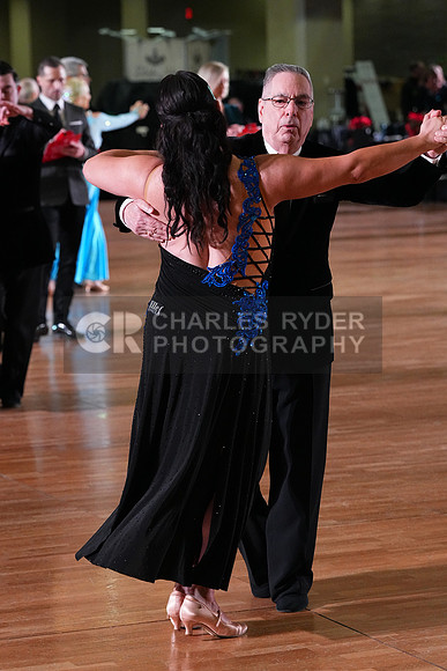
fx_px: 2382
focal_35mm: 128
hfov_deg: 10.7
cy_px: 336
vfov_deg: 16.0
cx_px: 224
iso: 6400
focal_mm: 128
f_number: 5
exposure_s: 1/400
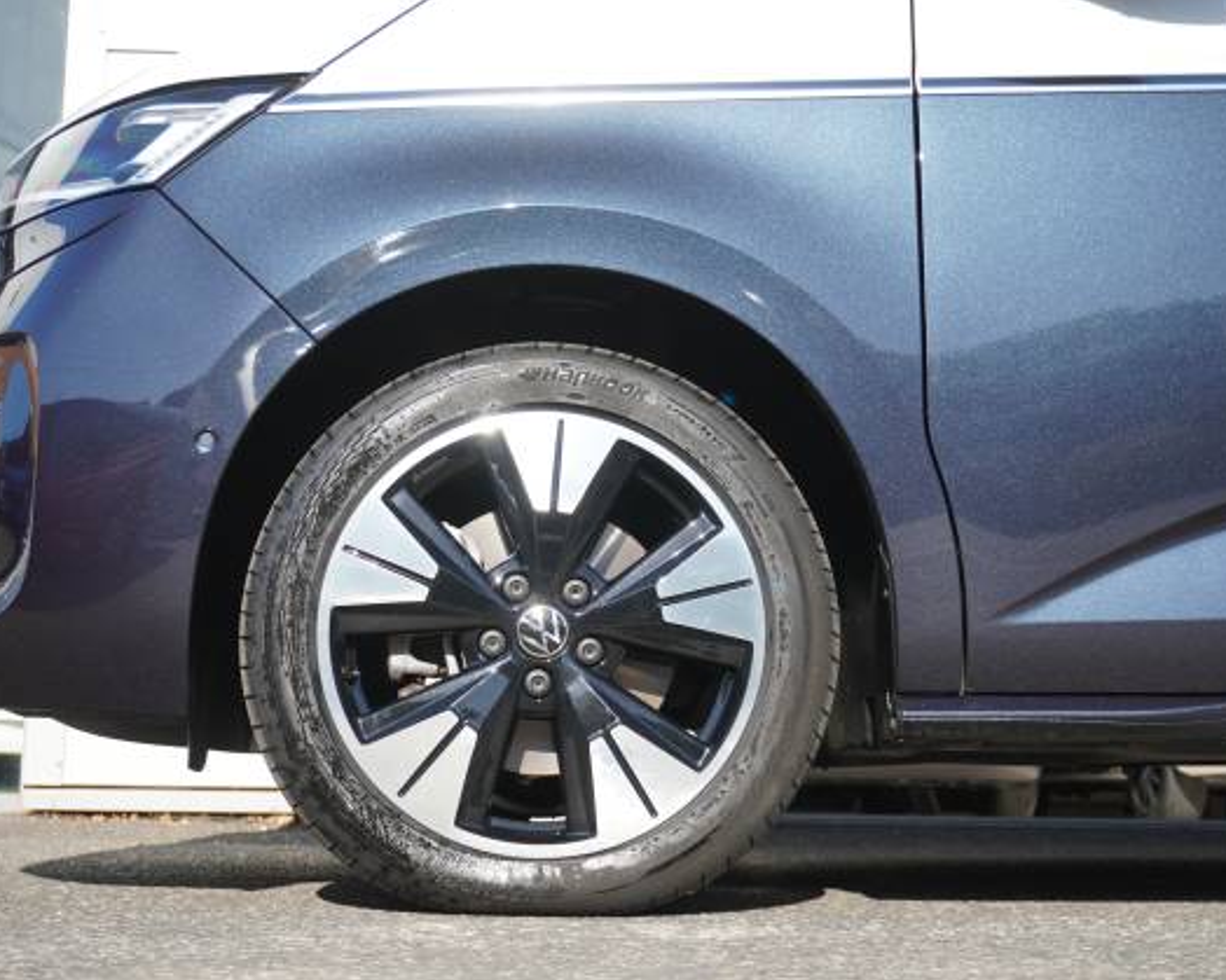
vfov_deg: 27.6
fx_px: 1995
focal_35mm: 55
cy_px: 491
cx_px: 622
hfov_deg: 34.2
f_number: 4.5
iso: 100
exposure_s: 1/200
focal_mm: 32
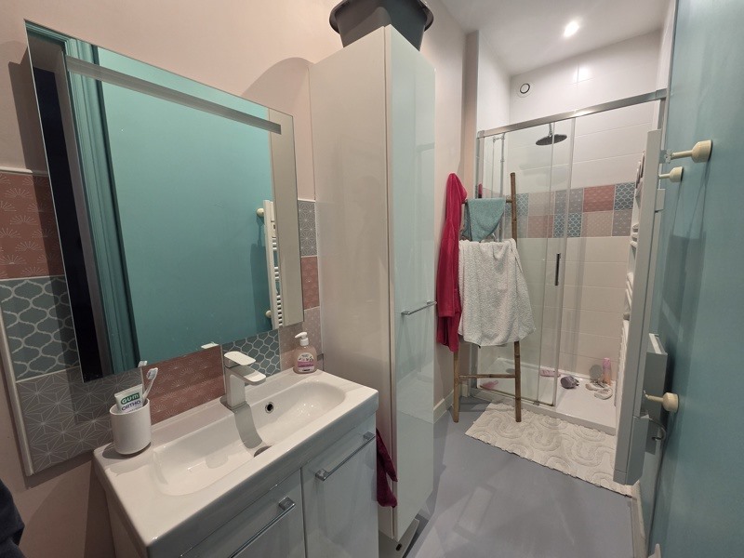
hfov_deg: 106.2
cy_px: 279
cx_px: 372
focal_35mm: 13
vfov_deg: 89.9
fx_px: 279
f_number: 2.2
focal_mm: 2.2
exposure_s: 1/60
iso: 250
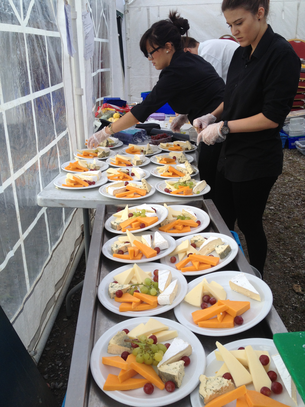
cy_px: 204
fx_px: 411
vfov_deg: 52.6
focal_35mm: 35
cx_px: 152
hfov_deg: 40.7
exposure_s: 1/386
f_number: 2.4
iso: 50
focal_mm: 4.28
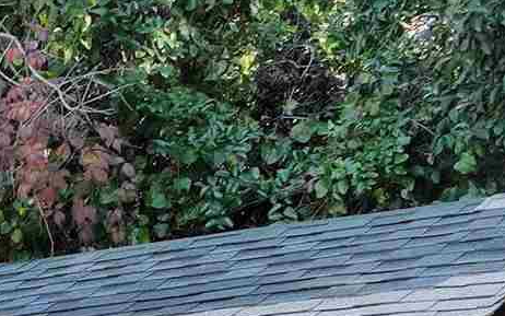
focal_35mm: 169
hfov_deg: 11.4
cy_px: 782
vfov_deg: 7.2
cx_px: -424
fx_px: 2326
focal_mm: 12.29
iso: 400
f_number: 2.8
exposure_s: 1/320
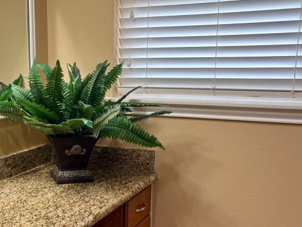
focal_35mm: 53
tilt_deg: -12.4
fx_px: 463
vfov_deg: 27.3
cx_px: 66
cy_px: 159
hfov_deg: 35.2
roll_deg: +0.9
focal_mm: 5.96
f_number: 1.6
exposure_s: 1/120
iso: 64
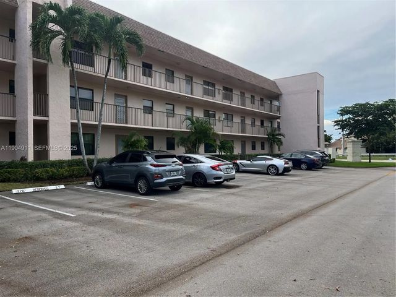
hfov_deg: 67.3
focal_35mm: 26
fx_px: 297
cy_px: 148
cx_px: 198
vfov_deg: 53.1
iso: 50
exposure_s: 1/1252
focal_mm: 5.1
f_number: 1.6
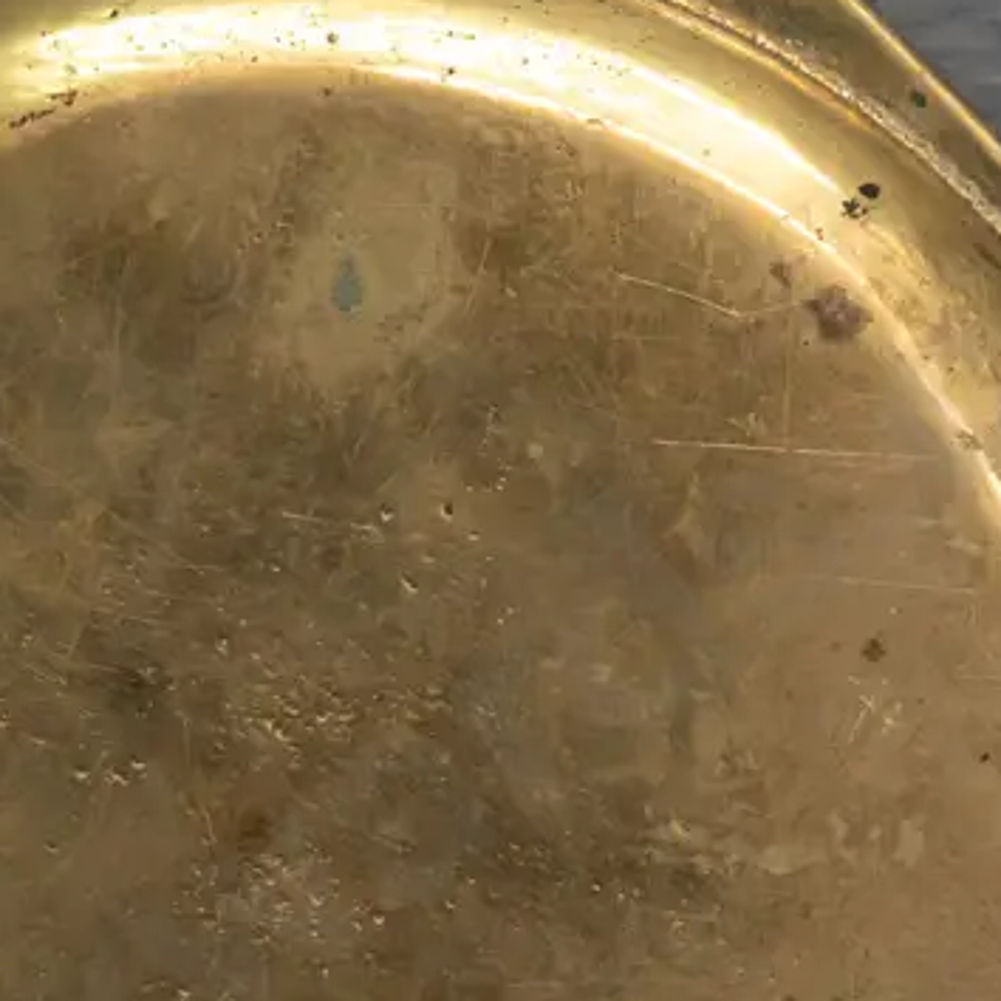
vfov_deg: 9.7
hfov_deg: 9.8
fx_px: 5856
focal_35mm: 179
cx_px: 305
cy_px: 888
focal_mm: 35
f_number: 5.6
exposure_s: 1/160
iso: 2500
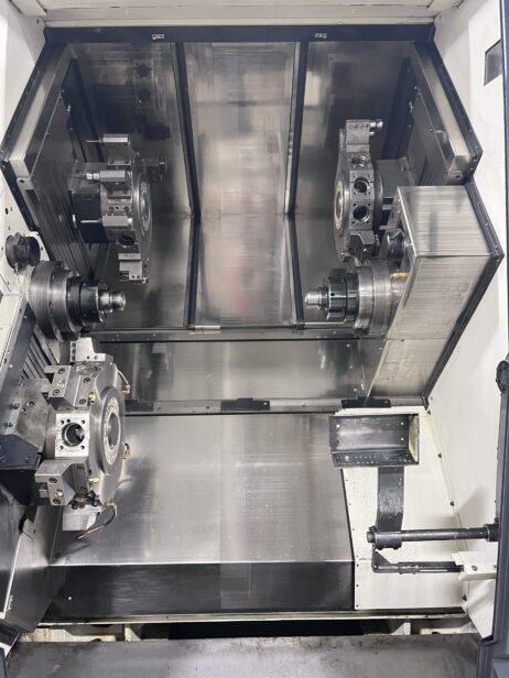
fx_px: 529
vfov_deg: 65.3
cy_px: 337
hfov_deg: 51.3
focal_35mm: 27
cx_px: 248
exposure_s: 1/30
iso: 1000
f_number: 1.6
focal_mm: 5.1
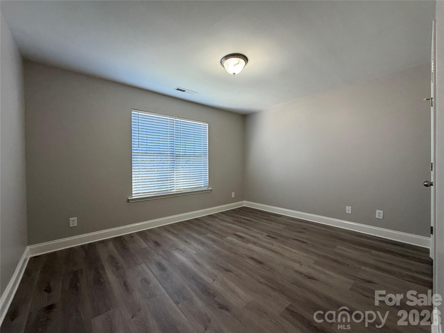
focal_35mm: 14
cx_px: 222
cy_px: 166
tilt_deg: -1.1
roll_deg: +0.9
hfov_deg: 102.1
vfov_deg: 85.7
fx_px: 180
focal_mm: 2.22
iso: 250
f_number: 2.2
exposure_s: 1/121
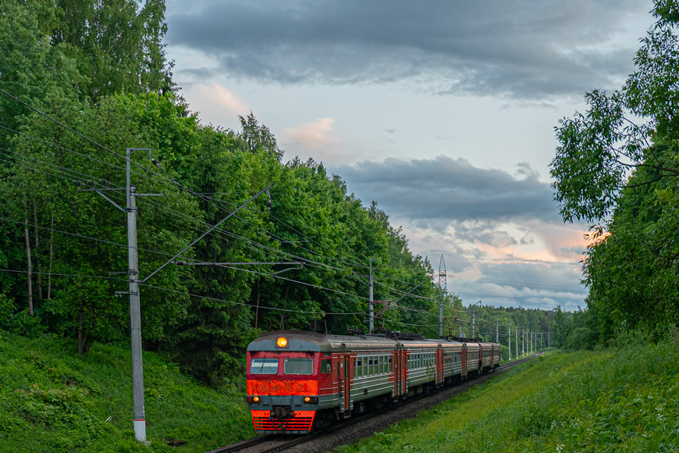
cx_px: 413
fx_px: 959
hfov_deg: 38.8
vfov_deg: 26.4
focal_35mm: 51
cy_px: 293
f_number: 3.5
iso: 800
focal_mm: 29.5
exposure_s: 1/320
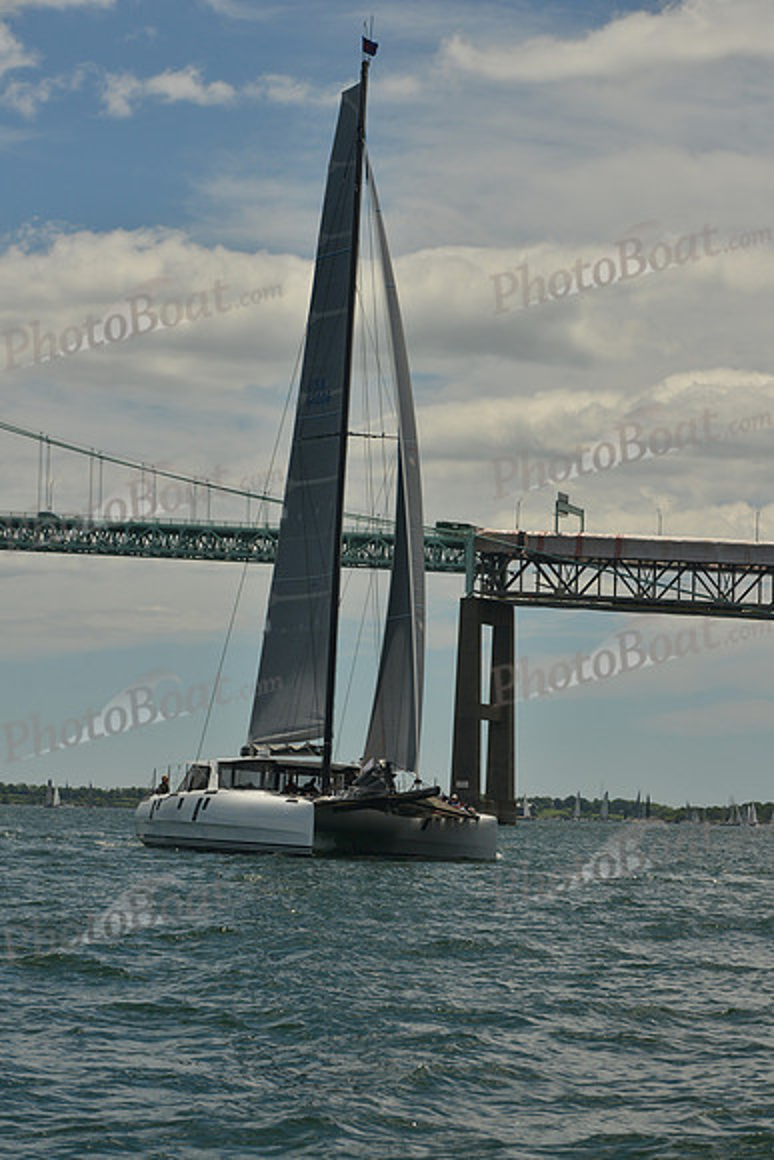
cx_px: 387
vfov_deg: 20.8
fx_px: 3158
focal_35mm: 98
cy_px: 580
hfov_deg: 14.0
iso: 400
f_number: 9
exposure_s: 1/1000
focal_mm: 98
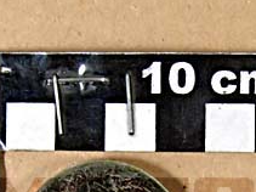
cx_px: 144
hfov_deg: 12.5
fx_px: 1168
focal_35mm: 158
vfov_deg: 9.3
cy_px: 226
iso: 500
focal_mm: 9.39
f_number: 5
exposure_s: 1/50
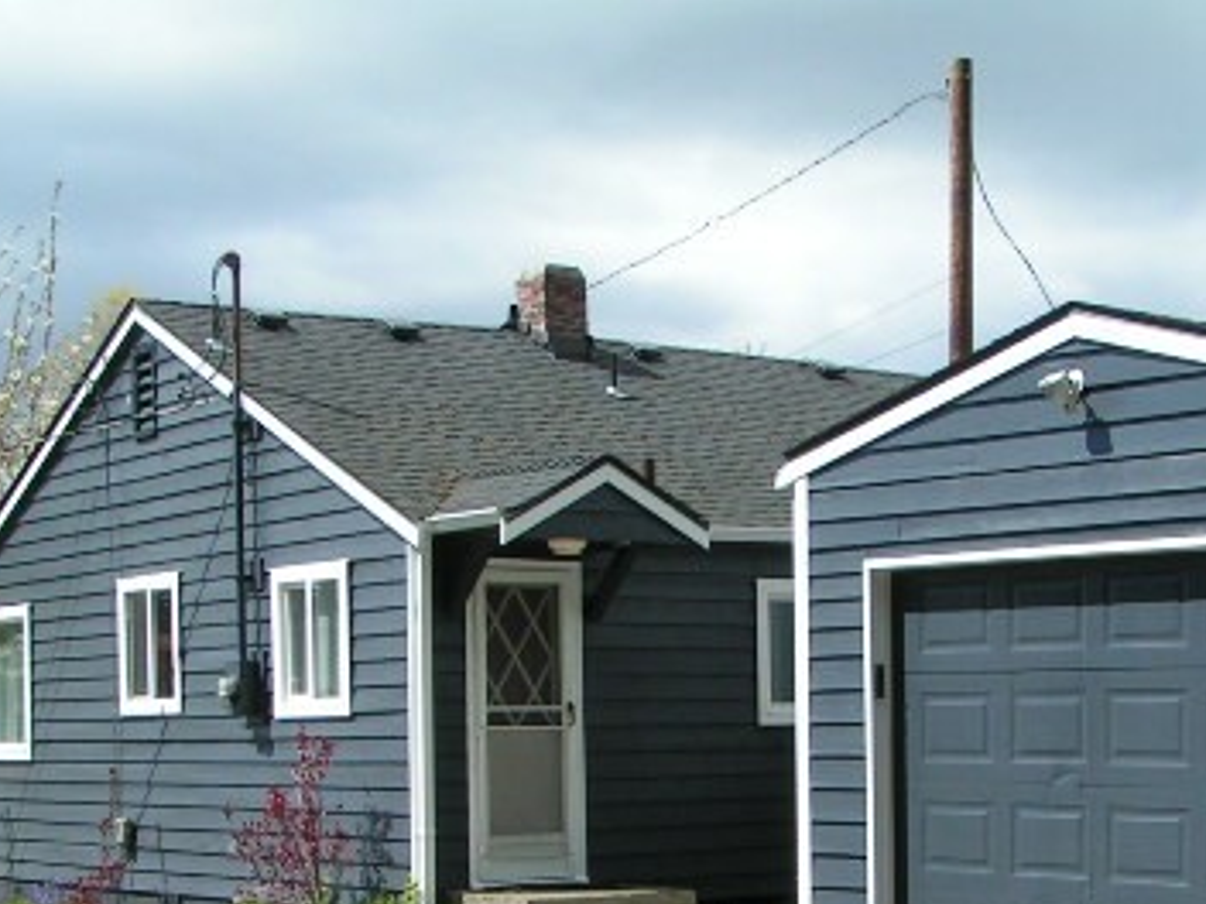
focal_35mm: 69
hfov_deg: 28.1
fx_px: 2404
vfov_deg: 20.9
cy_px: 818
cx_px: 713
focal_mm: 5.8
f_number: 5.6
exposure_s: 1/320
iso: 50
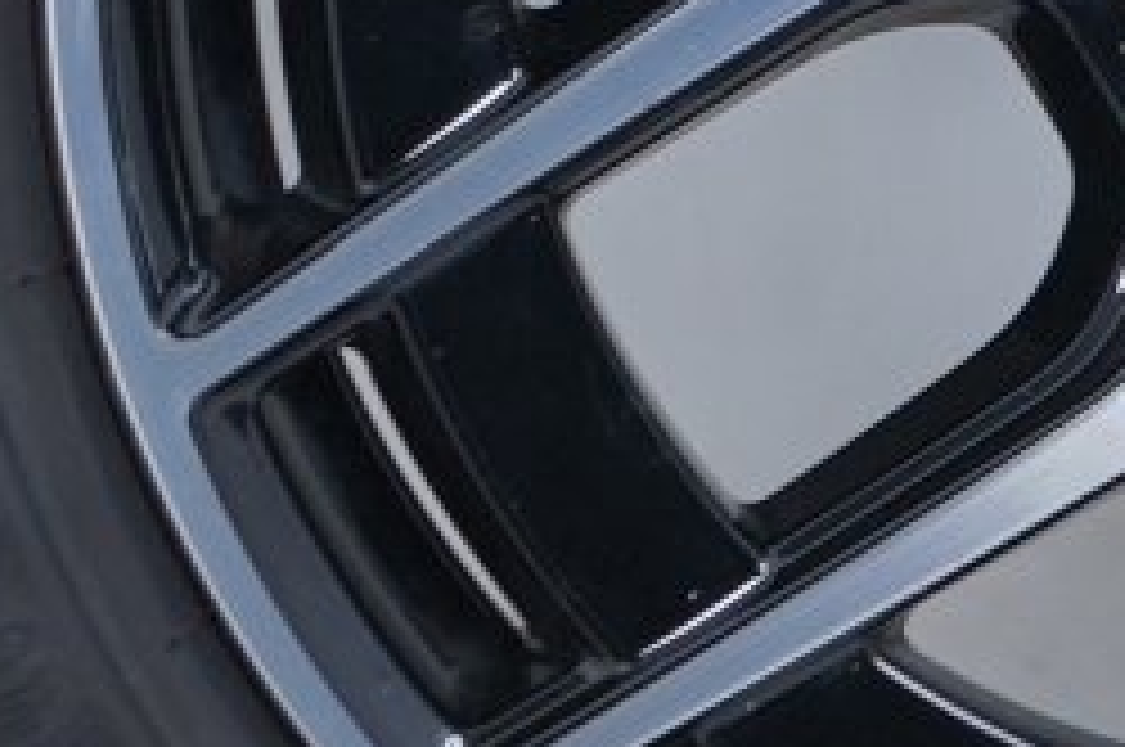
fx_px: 7677
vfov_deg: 5.3
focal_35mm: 246
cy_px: -1190
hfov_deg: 7.2
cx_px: 3627
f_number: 7.1
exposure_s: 1/125
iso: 250
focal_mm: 32
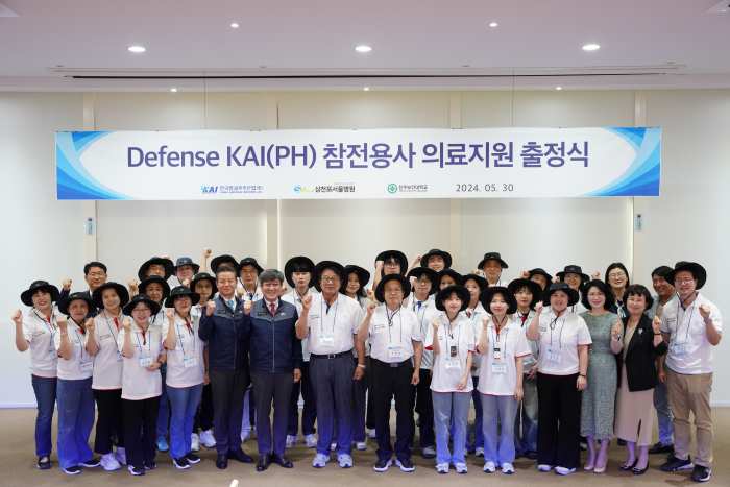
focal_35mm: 38
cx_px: 365
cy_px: 244
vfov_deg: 35.3
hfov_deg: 51.0
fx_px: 765
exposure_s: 1/40
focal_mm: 37.7
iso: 2500
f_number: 5.6
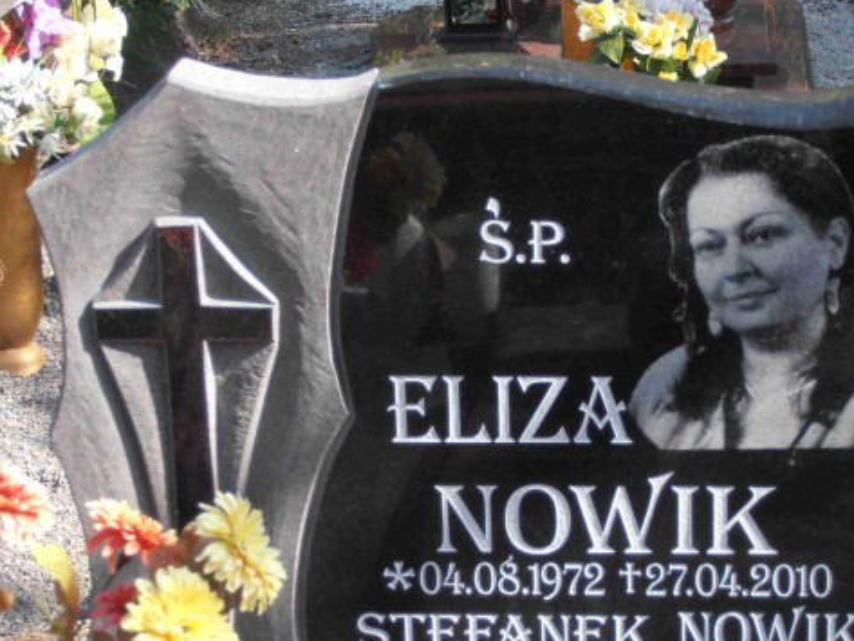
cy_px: 426
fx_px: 2937
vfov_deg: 12.4
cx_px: 531
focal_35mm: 119
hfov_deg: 16.5
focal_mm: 15.51
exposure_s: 1/160
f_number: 5.1
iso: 80
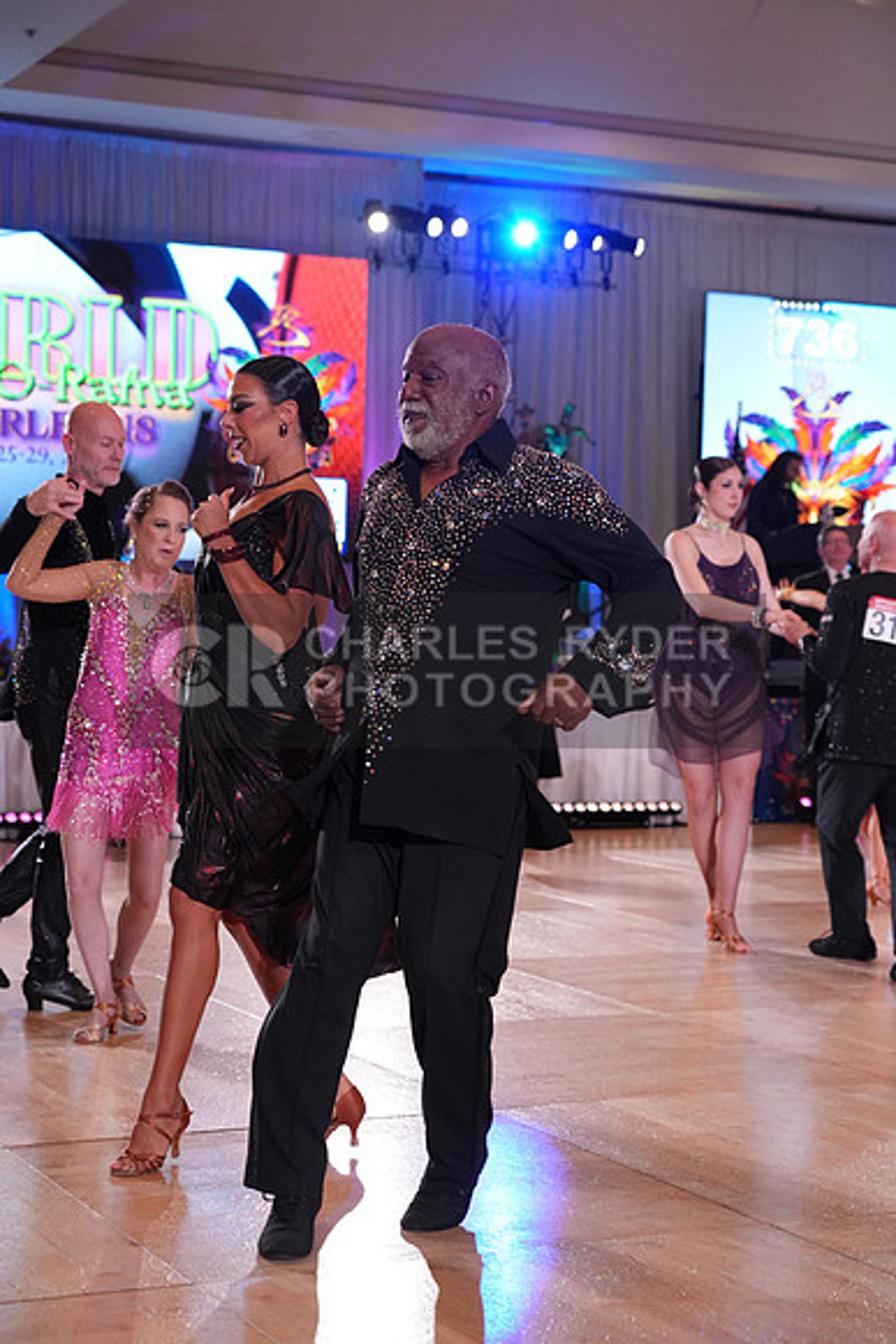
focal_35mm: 61
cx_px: 448
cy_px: 672
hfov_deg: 22.3
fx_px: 2276
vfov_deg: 32.9
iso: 2500
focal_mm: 61
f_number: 4
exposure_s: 1/500
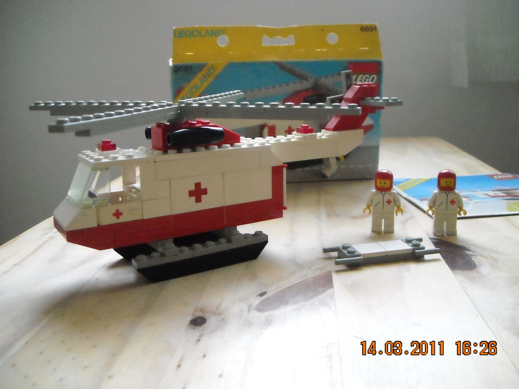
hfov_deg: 52.6
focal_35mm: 35
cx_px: 260
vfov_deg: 40.7
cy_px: 194
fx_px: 525
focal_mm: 5.7
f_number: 2.8
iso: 800
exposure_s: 1/33
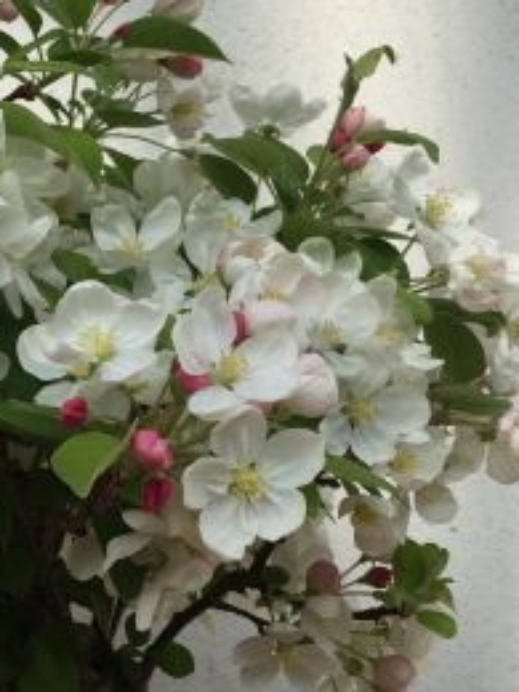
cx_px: -37
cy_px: 431
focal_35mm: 67
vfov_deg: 28.9
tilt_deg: +5.6
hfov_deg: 21.0
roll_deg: +0.6
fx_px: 1339
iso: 32
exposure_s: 1/1319
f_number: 2.2
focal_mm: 4.15
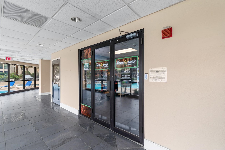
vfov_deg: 77.3
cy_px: 75
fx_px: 94
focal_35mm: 15
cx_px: 112
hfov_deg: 100.4
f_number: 4.5
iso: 100
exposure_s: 1/5
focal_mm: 10
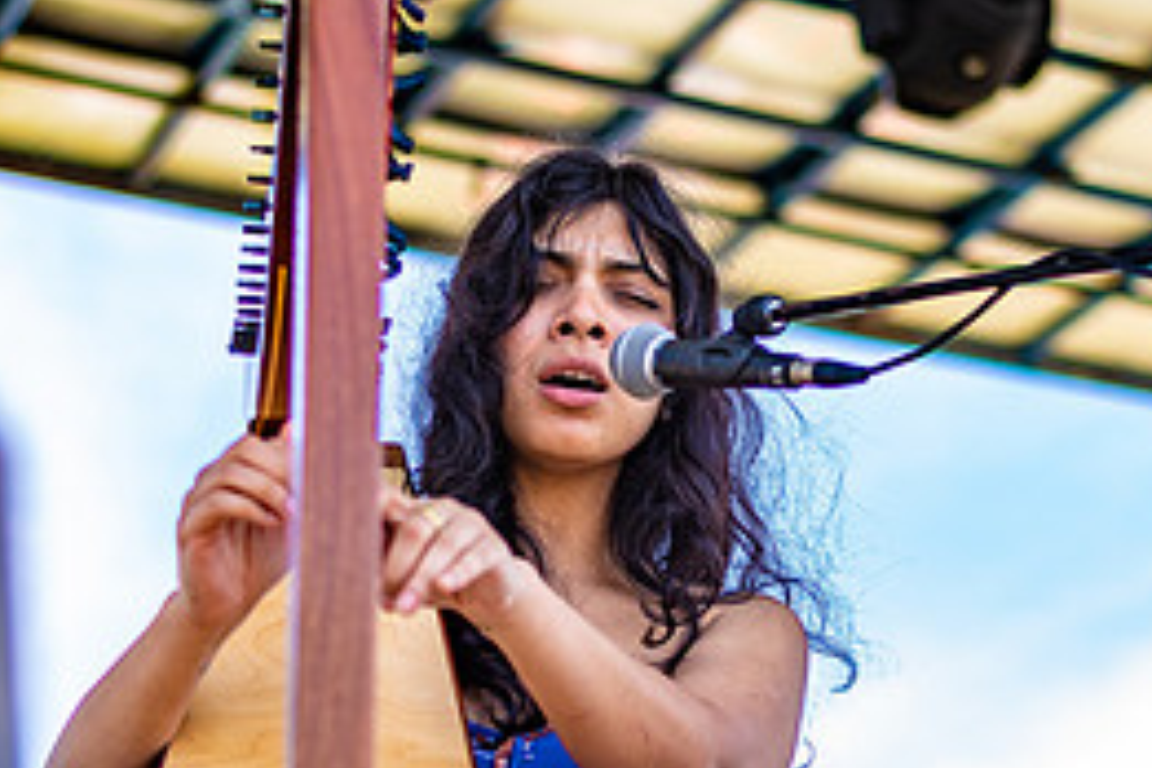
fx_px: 3552
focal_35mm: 111
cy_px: 669
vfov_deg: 12.3
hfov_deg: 18.4
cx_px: 591
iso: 100
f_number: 2.2
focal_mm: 50
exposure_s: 1/640
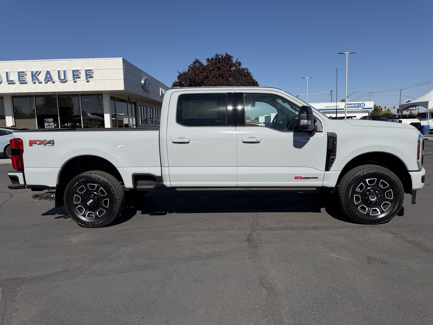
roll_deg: -0.6
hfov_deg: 71.6
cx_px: 216
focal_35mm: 24
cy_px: 162
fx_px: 300
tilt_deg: -8.3
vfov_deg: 56.8
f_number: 1.78
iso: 80
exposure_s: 1/8130
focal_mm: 6.76
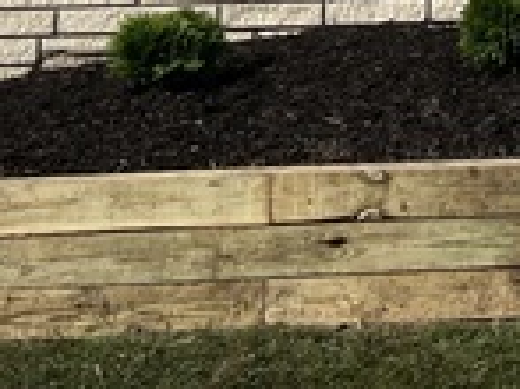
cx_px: 946
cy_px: -421
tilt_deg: +8.4
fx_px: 1771
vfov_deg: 11.2
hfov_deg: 14.6
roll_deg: +1.3
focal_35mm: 118
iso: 50
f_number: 1.5
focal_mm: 5.7
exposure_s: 1/8000
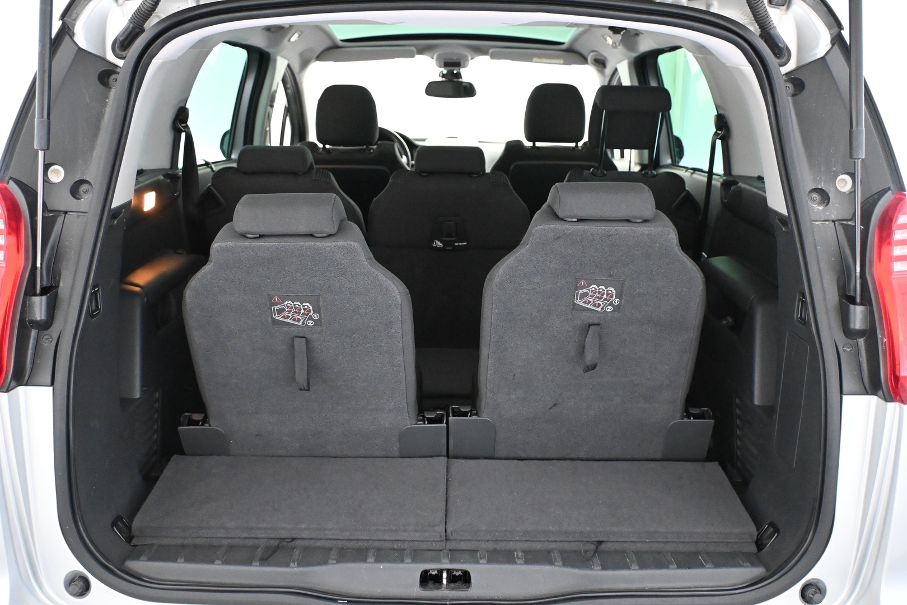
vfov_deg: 40.0
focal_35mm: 33
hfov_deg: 57.2
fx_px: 831
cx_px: 454
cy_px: 302
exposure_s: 1/60
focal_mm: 22
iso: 7200
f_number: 4
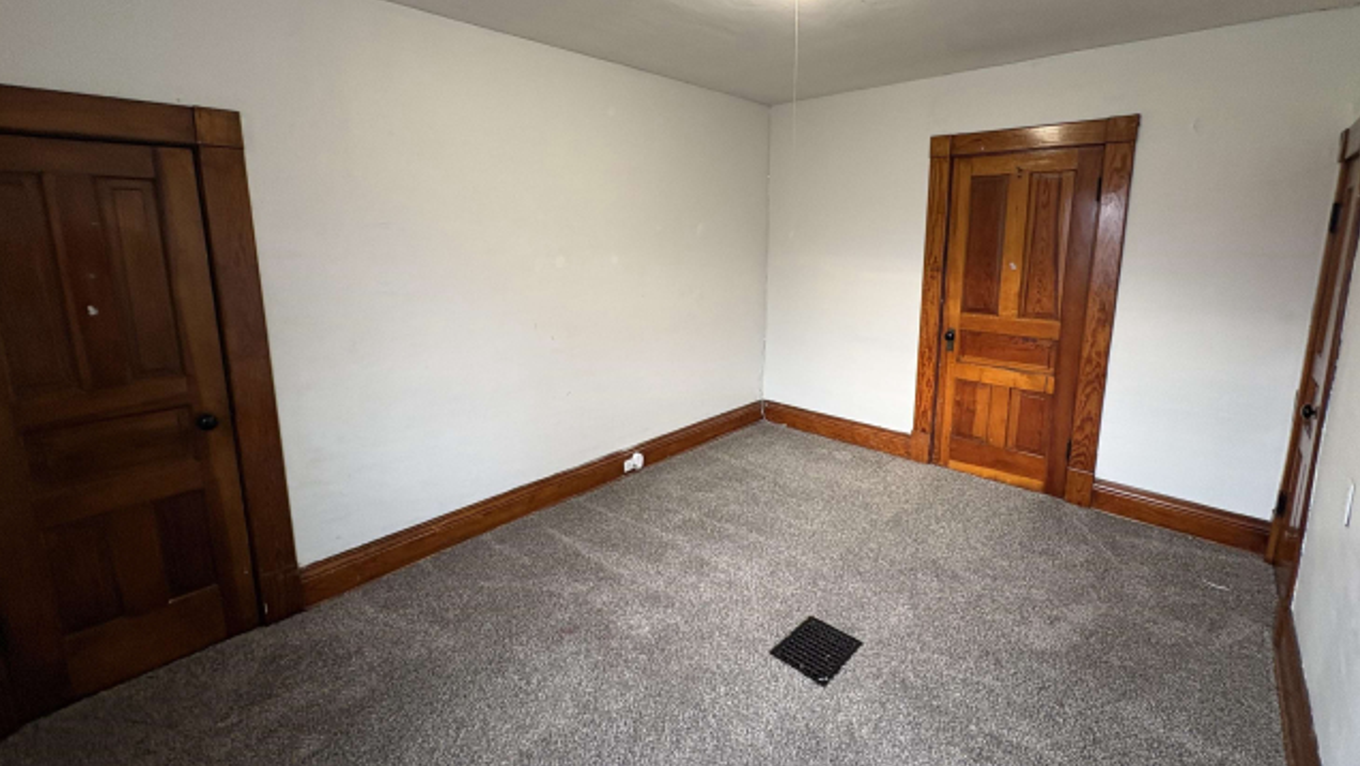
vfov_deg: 66.7
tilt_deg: -9.7
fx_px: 577
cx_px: 707
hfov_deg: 99.3
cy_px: 325
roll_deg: -0.8
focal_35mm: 16
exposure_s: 1/60
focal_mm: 2.22
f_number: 2.2
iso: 200
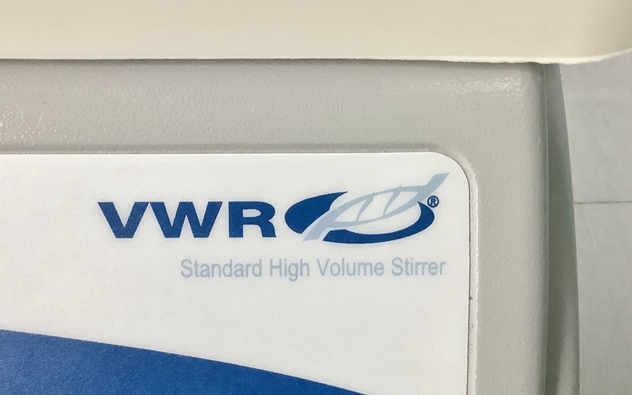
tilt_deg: -62.2
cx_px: 317
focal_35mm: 33
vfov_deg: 38.2
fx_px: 568
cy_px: 234
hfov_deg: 58.1
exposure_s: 1/60
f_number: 2.4
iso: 250
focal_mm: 3.3
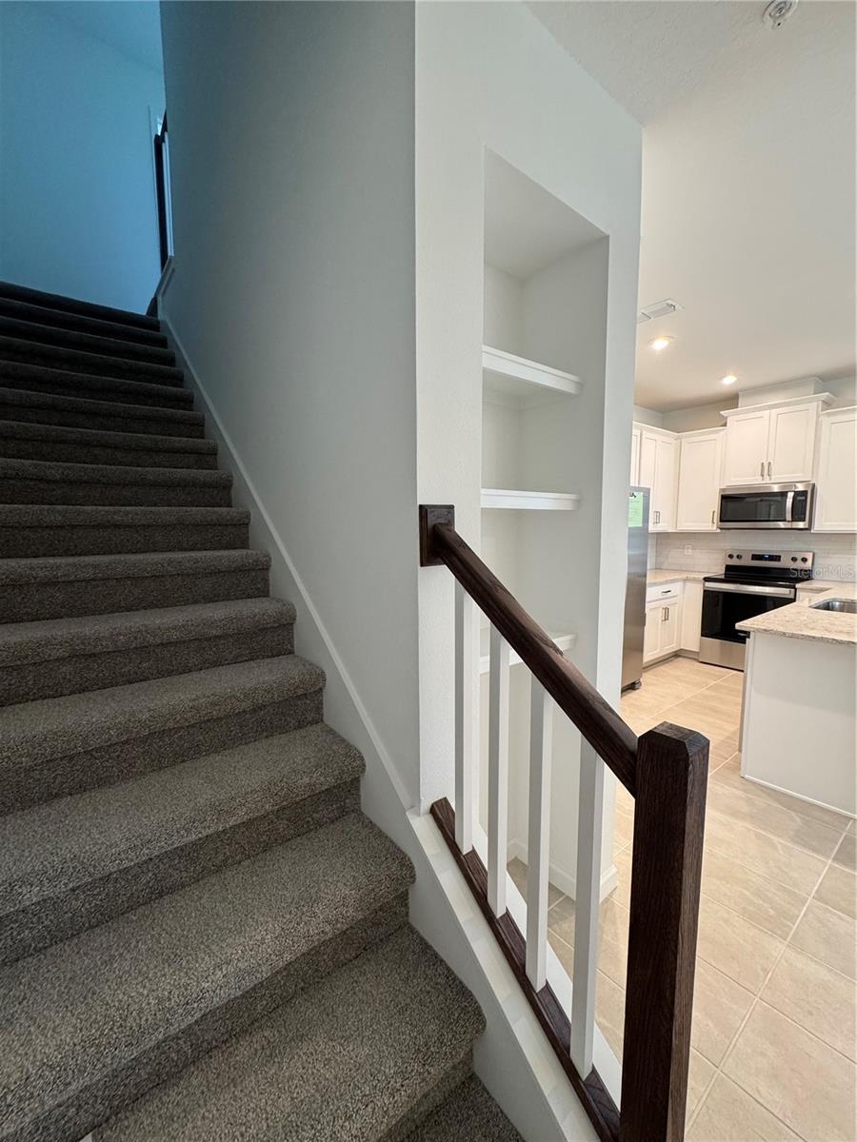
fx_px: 462
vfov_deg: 102.1
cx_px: 428
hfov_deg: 85.7
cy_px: 571
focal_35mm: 14
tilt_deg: -6.2
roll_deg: +0.8
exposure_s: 1/60
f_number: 2.2
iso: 250
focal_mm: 2.22
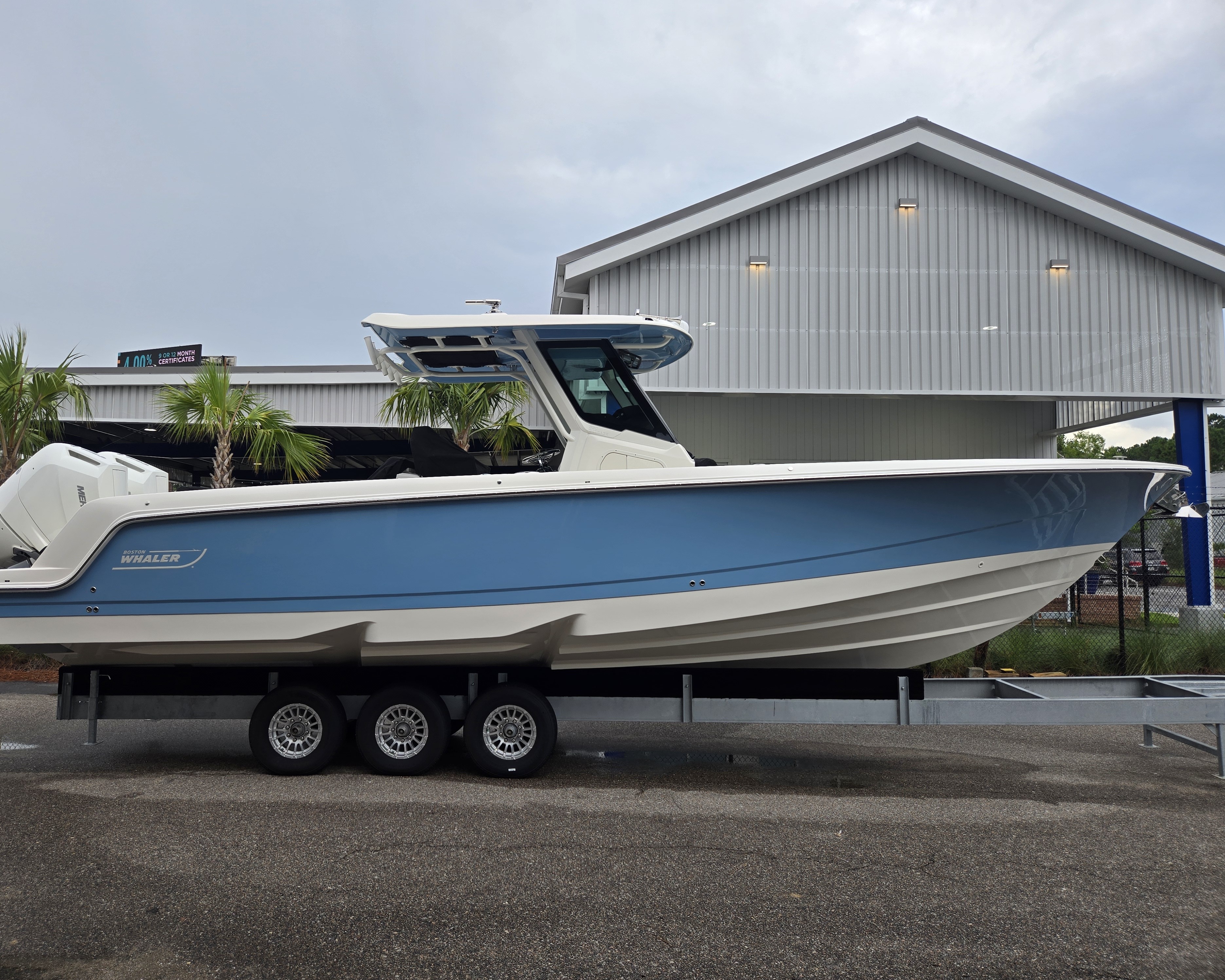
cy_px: 490
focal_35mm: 24
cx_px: 571
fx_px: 870
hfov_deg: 70.2
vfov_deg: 58.8
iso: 25
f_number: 1.8
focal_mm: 5.4
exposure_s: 1/711
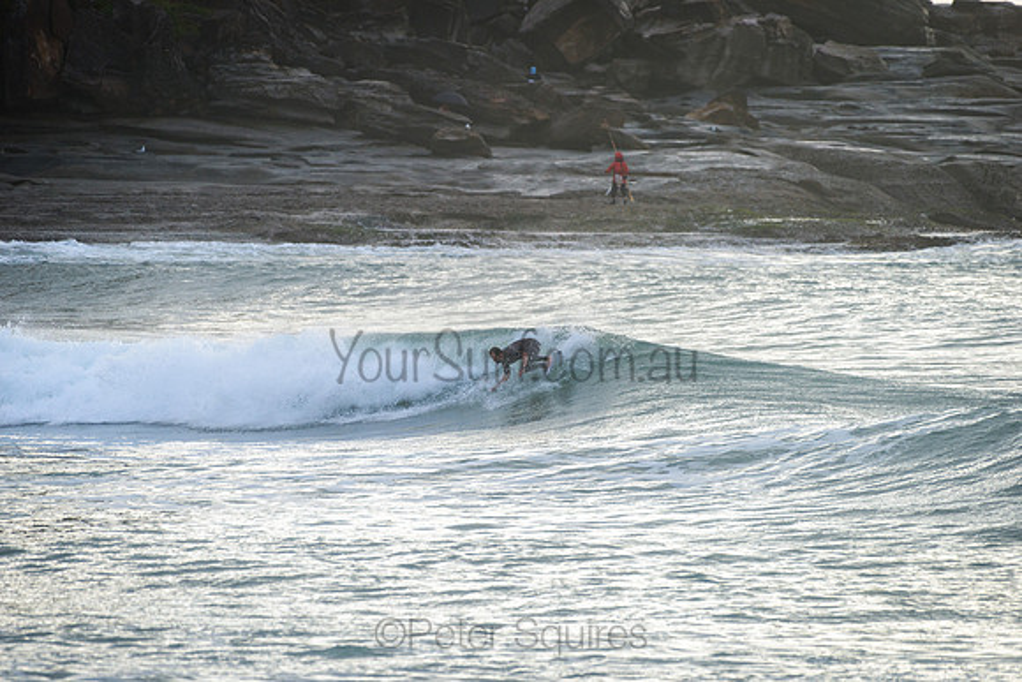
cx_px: 511
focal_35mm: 503
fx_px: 14277
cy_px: 341
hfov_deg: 4.1
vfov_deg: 2.7
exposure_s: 1/1000
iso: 280
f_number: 5.6
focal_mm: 500
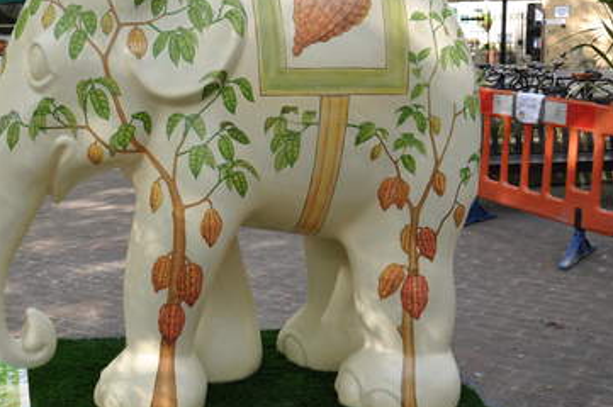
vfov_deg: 24.0
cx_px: 76
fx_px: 951
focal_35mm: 56
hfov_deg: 34.0
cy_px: 108
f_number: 5
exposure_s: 1/100
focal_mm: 21
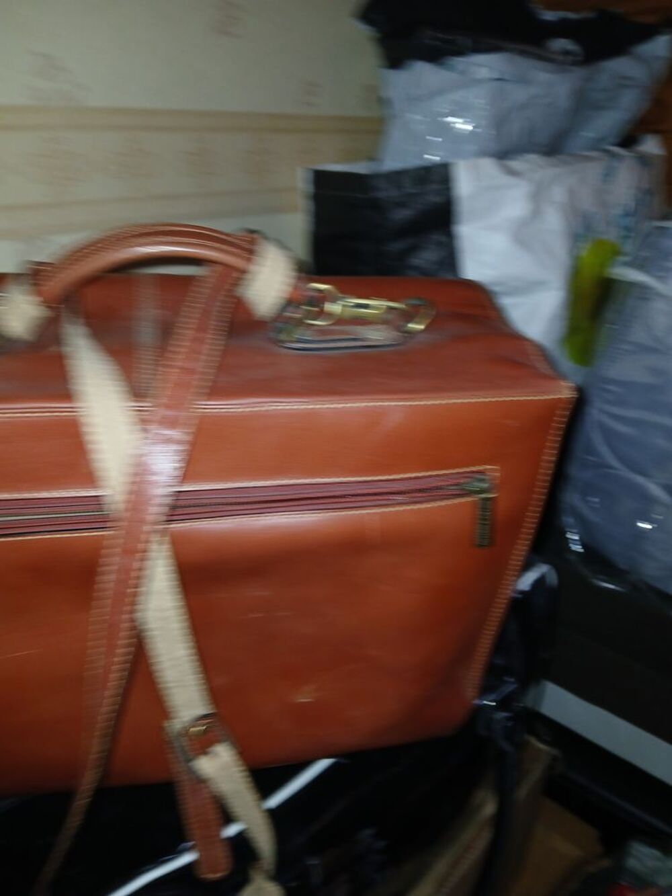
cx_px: 336
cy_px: 448
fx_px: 673
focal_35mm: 26
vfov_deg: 67.3
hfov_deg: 53.1
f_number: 1.8
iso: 160
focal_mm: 3.98
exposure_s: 1/50
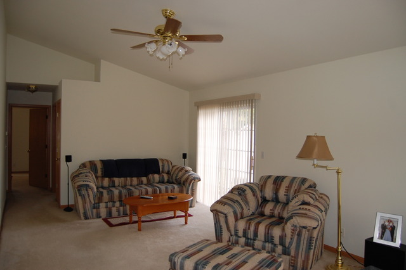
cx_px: 203
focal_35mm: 27
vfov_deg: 47.9
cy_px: 135
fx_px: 304
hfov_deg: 67.4
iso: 400
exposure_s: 1/200
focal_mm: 18
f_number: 3.5
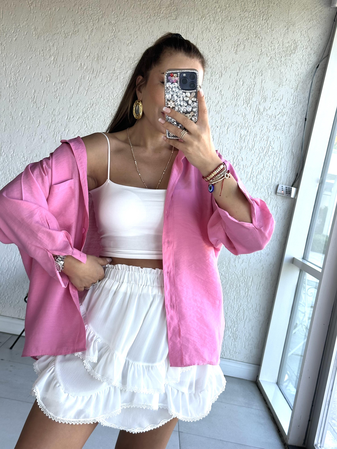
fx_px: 623
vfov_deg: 39.7
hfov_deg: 30.3
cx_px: 168
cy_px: 224
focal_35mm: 48
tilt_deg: -20.4
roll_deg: -12.3
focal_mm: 6.86
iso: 50
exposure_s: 1/121
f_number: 1.78
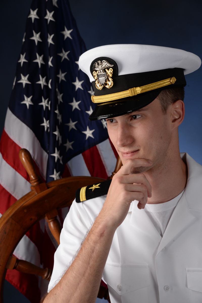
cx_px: 101
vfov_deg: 19.4
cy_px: 152
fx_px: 883
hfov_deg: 13.1
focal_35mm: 105
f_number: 11
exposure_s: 1/200
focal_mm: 105
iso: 200
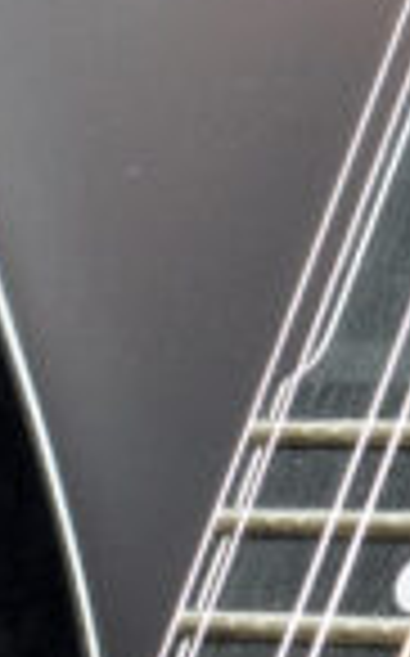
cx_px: 894
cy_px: 4
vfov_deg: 8.4
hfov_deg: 5.1
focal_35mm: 250
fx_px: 4478
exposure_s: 1/250
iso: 400
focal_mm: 18.3
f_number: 5.6
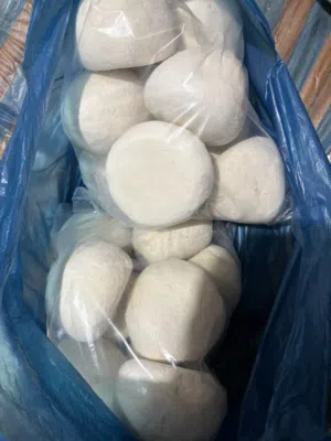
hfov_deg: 53.1
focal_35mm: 26
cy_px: 220
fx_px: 331
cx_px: 166
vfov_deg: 67.3
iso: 200
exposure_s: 1/50
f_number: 1.6
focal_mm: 5.96
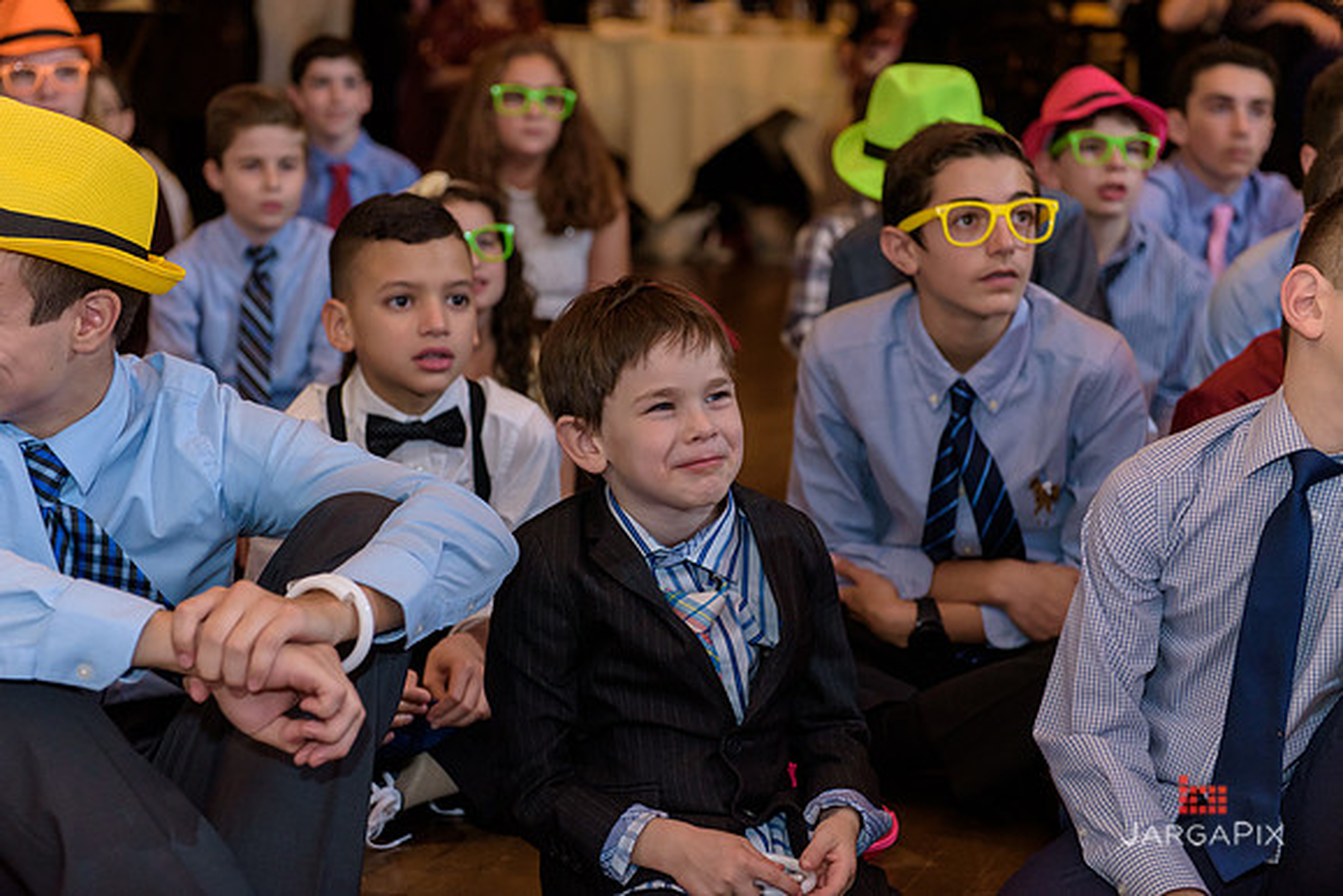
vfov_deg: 19.5
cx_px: 672
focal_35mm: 70
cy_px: 448
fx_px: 2612
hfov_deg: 28.8
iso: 1600
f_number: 3.2
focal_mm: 70
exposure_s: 1/125
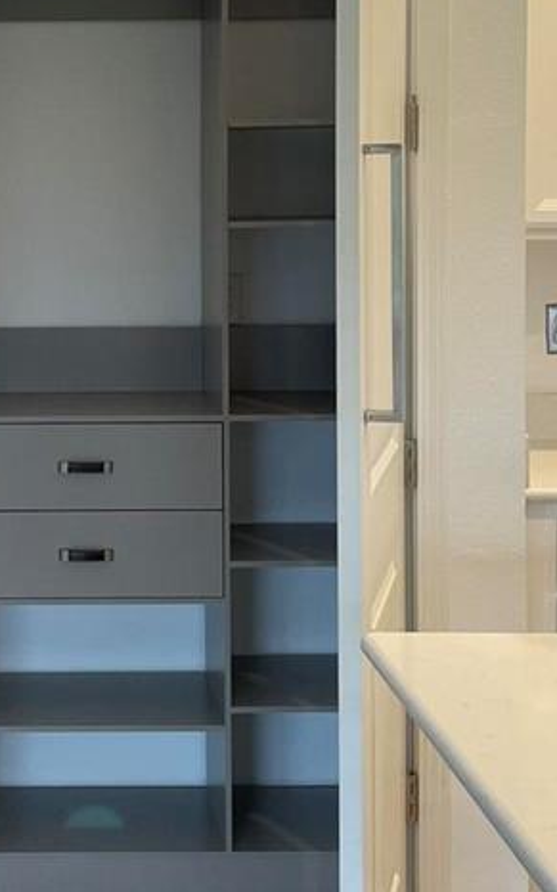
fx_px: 1726
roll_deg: +0.1
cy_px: 239
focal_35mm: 71
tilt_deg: -1.2
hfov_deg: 17.9
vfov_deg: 28.6
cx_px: 11
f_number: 1.6
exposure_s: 1/60
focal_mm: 4.2
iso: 100
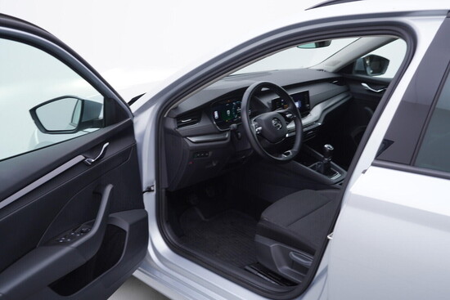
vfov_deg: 36.9
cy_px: 150
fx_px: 450
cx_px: 225
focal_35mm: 36
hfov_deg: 53.1
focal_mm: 24
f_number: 3.2
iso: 125
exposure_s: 1/50
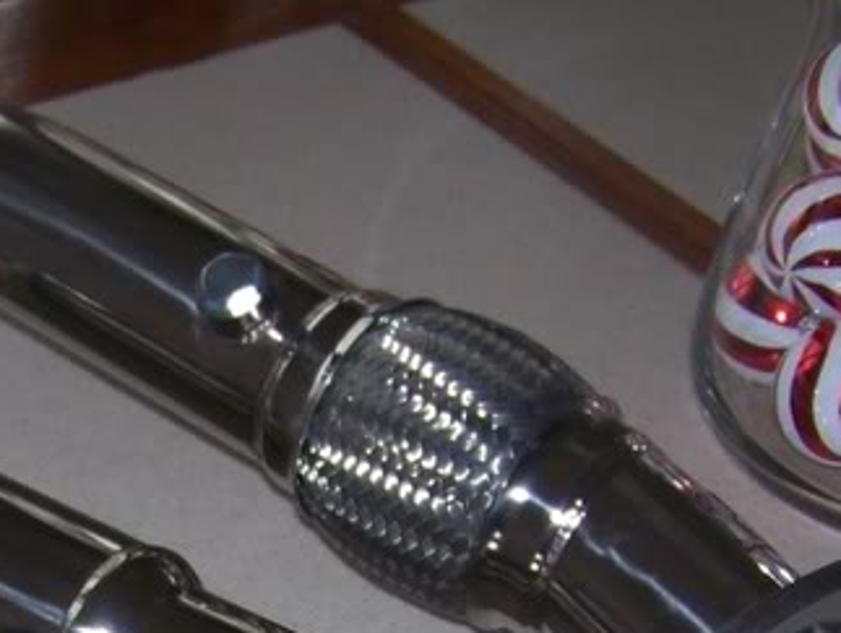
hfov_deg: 17.0
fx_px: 2773
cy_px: 789
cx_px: 112
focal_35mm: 114
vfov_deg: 12.7
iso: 64
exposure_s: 1/30
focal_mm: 5.85
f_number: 2.8
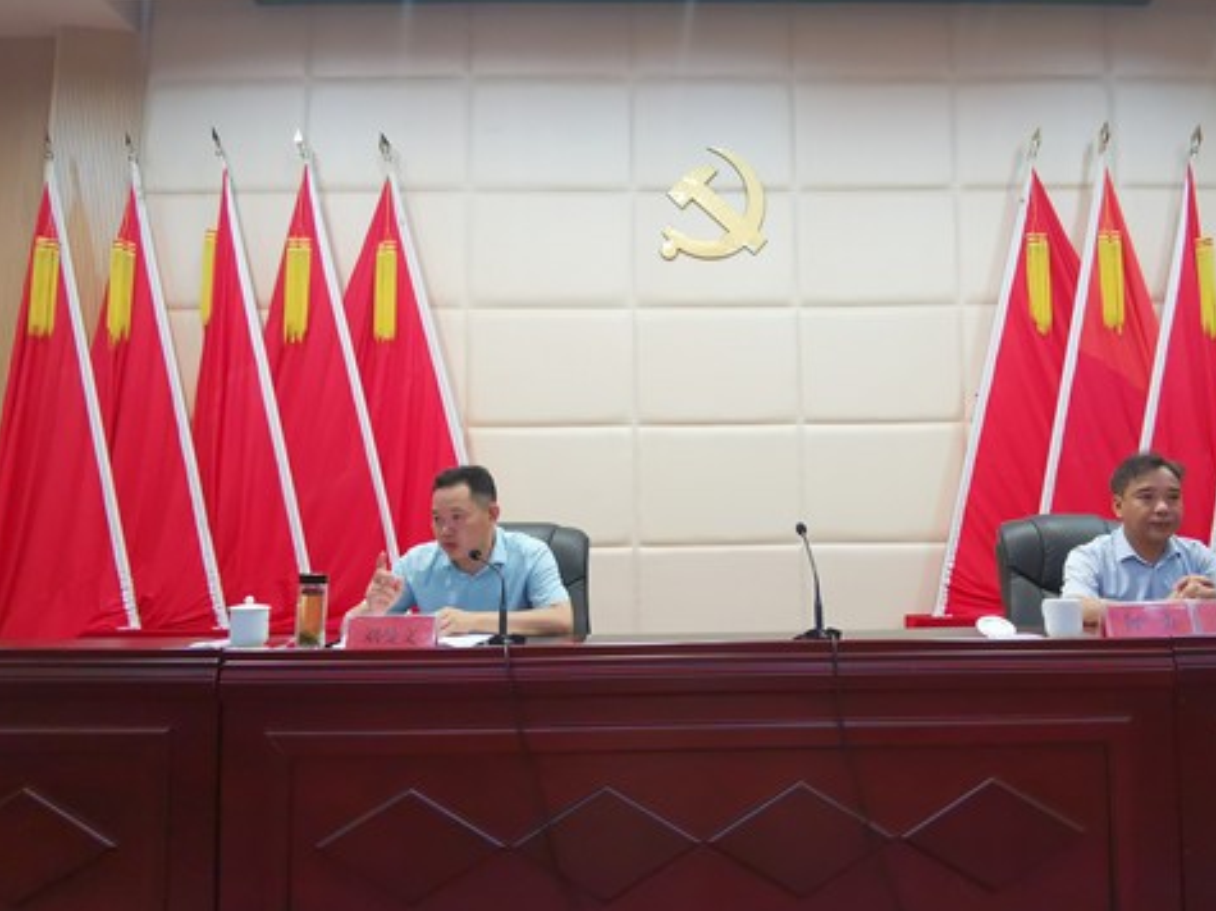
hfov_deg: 70.7
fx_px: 843
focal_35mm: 24
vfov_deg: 56.8
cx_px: 745
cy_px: 430
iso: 400
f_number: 2.2
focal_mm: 2.26
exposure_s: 1/33.3
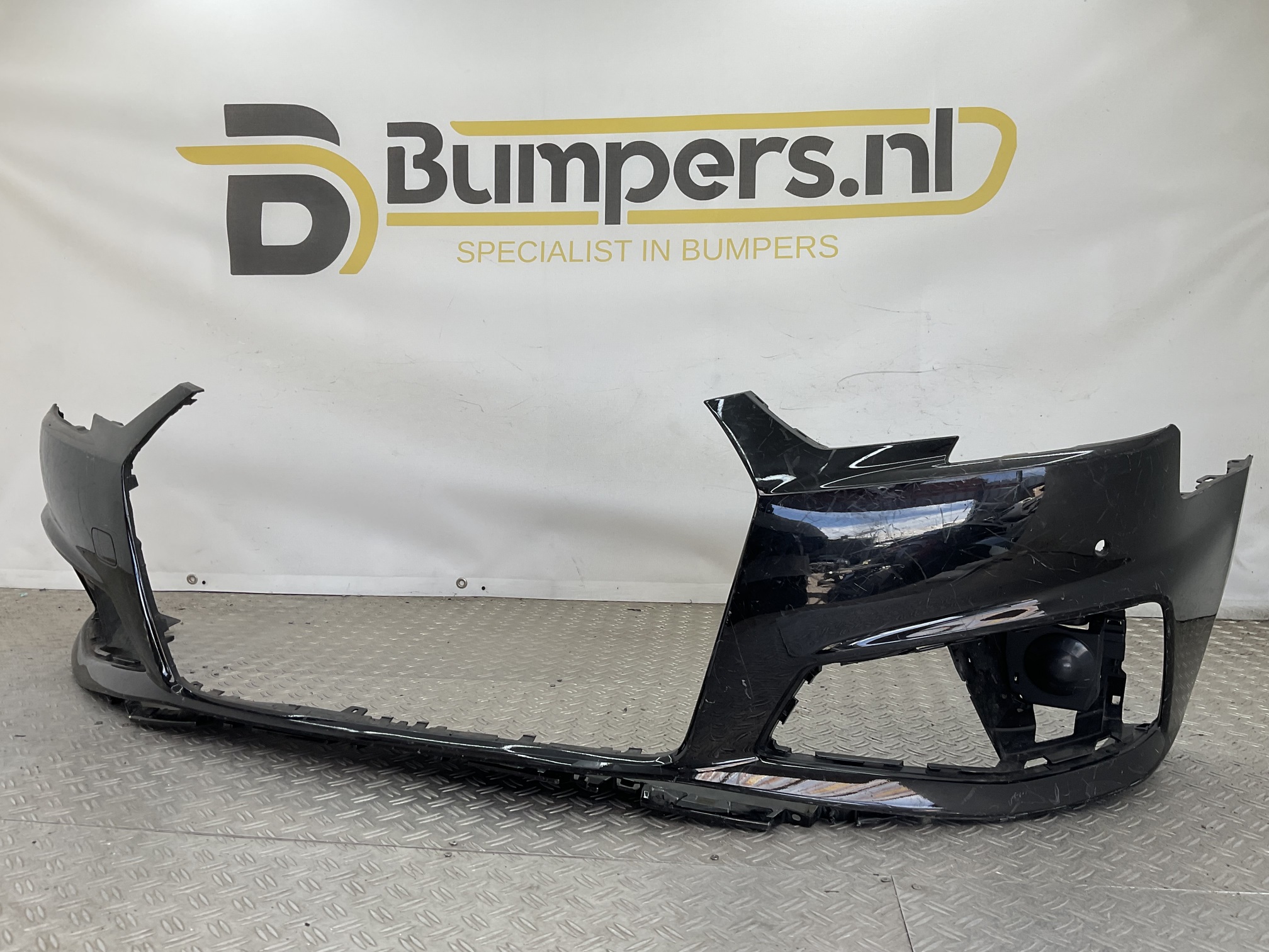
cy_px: 476
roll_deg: -2.3
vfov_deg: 48.2
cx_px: 634
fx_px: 1063
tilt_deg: -5.0
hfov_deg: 61.7
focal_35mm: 29
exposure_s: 1/181
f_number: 1.8
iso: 16
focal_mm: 3
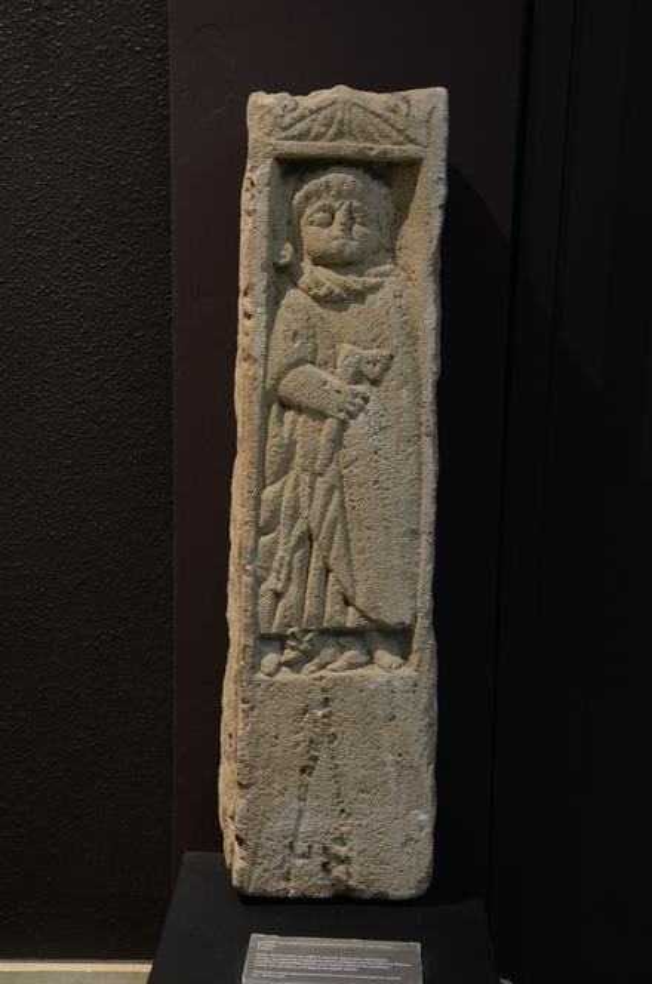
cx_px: 326
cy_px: 492
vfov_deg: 37.9
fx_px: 1432
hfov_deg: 25.6
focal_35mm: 52
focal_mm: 35
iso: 1000
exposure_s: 1/8
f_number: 4.5
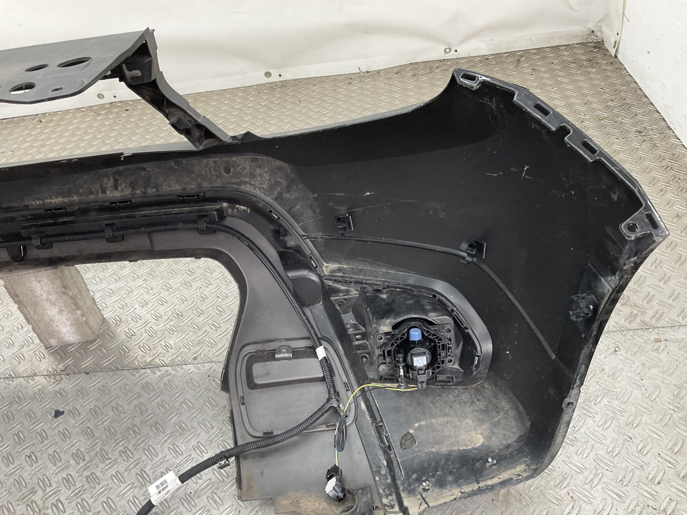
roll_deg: +12.6
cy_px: 258
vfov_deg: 48.2
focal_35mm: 29
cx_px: 344
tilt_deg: -42.7
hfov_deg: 61.7
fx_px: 576
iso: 64
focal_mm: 3
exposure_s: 1/120
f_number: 1.8
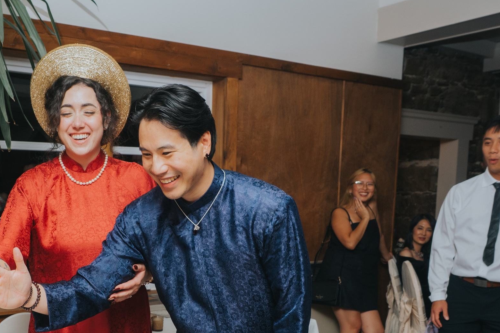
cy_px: 271
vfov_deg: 31.7
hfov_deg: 46.2
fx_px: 569
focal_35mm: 41
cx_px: 141
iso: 320
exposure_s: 1/160
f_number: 3.5
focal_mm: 12
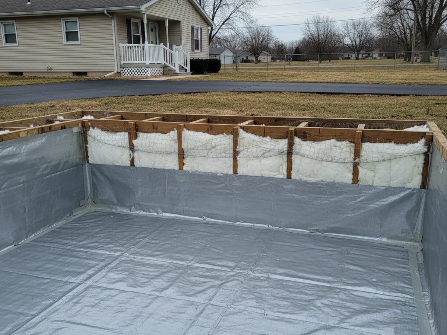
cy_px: 168
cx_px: 224
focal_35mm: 23
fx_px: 297
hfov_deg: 73.9
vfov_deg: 58.9
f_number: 1.8
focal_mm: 6.4
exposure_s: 1/180
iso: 1345
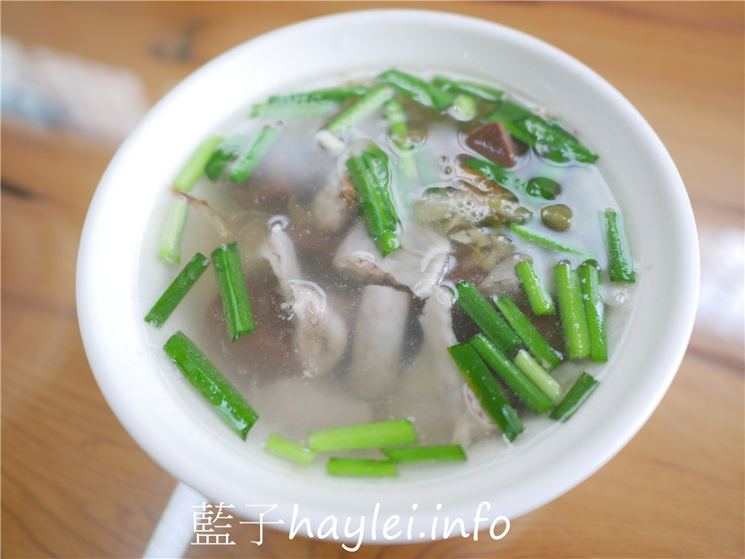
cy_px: 280
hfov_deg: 60.0
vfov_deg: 46.8
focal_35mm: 30
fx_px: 646
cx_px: 372
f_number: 1.7
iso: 250
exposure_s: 1/60
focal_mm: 15
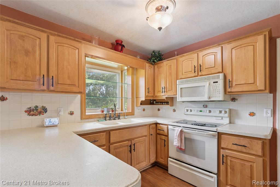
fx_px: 117
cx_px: 140
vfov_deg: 77.3
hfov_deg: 100.4
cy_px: 94
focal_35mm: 15
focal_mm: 10
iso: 400
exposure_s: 1/13
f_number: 8
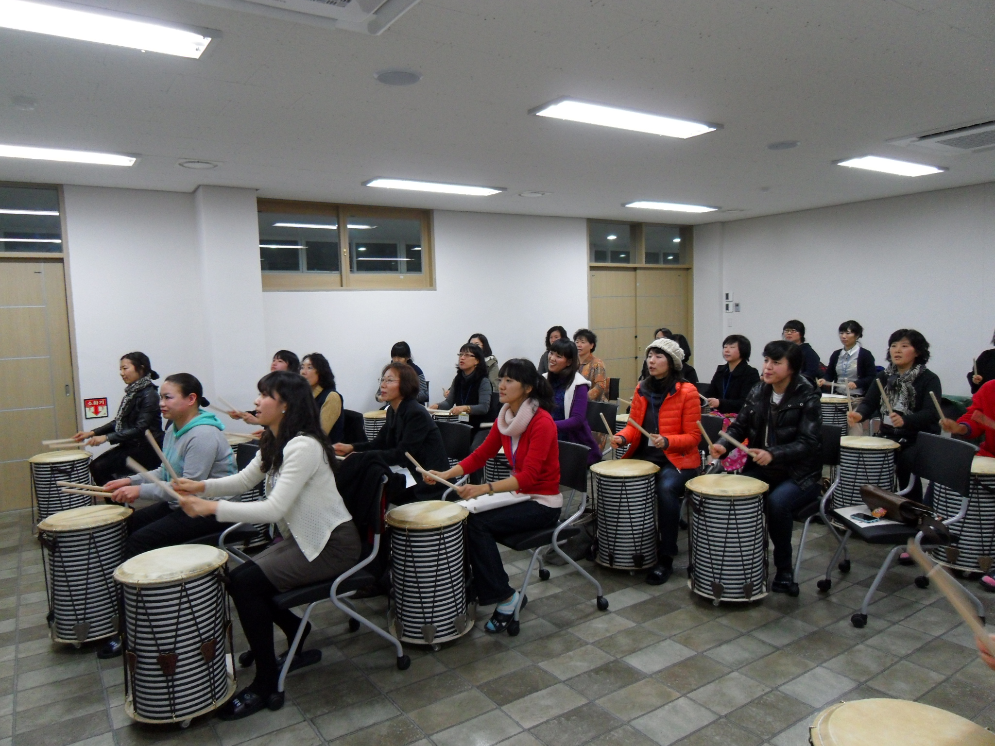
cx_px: 498
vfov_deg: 56.8
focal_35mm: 24
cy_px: 373
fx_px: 690
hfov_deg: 71.6
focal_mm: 4.3
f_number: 2.8
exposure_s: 1/45
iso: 200
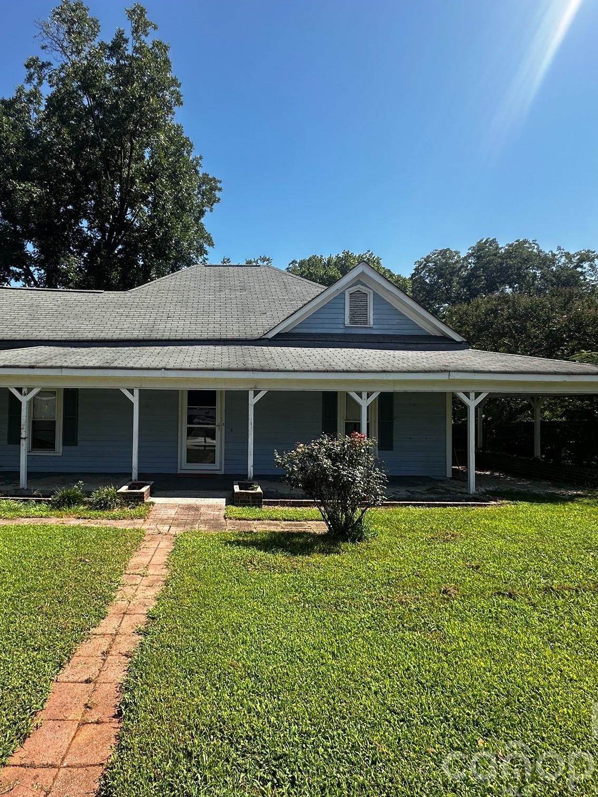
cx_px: 219
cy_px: 400
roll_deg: -0.7
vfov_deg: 84.7
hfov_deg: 67.5
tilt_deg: +2.1
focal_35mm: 19
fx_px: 438
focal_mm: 2.22
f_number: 2.2
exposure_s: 1/963
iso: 40
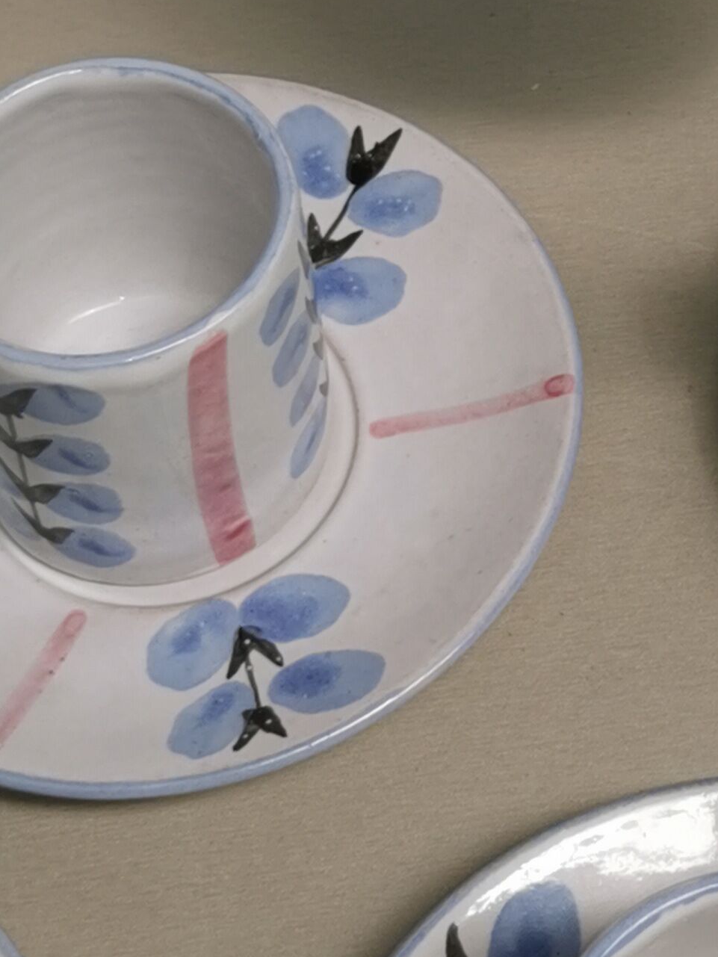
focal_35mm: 131
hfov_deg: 11.2
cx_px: 687
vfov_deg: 14.7
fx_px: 3622
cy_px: -57
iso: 50
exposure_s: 1/330
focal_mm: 5.58
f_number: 1.8
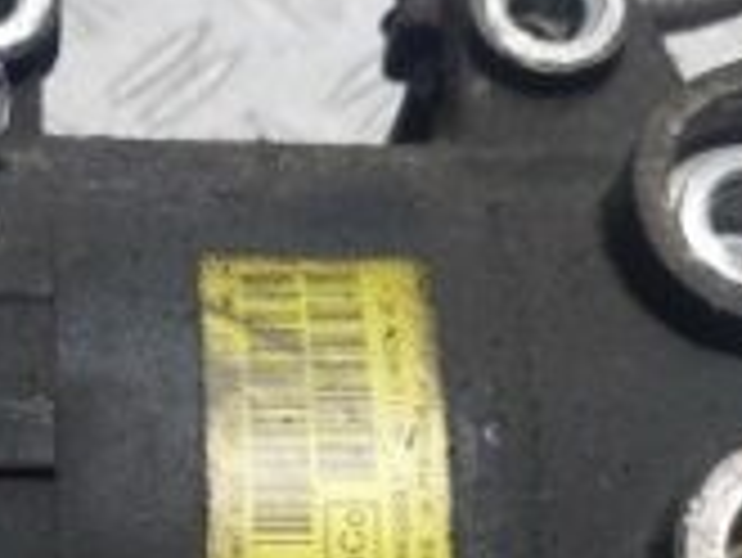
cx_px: 72
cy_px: 608
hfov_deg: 21.1
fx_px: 1952
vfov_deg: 15.8
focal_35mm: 91
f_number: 1.8
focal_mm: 5.23
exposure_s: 1/100
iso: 125
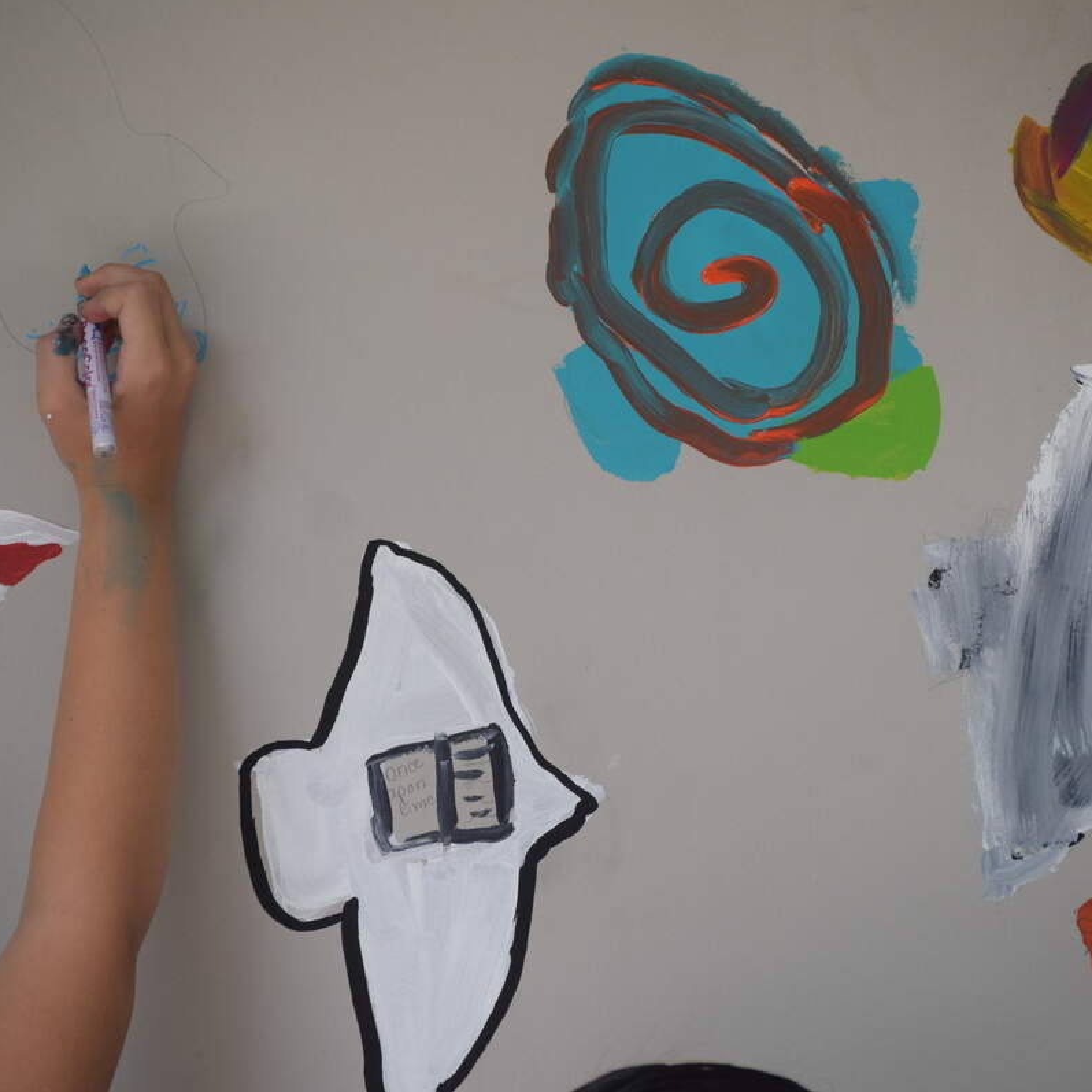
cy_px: 545
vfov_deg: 8.3
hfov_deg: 8.3
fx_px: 7531
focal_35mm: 211
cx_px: 577
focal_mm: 110
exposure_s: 1/1000
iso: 800
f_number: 4.5
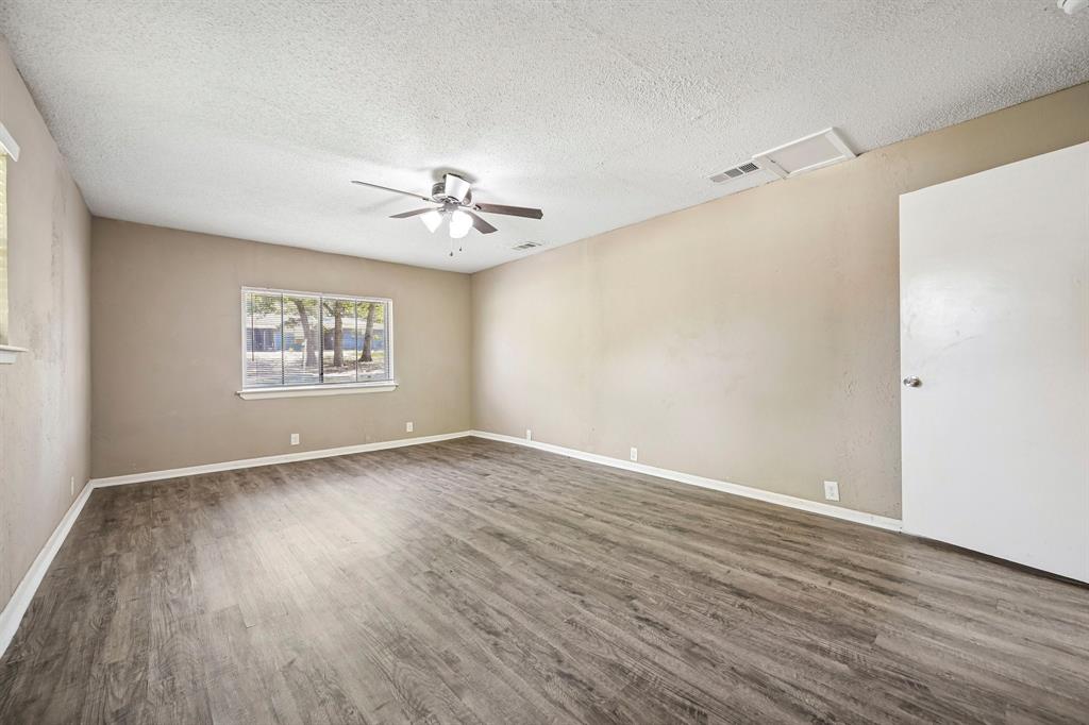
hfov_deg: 104.3
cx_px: 544
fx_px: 423
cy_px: 362
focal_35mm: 14
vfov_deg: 81.2
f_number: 9
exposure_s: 1/5
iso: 250
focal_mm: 14
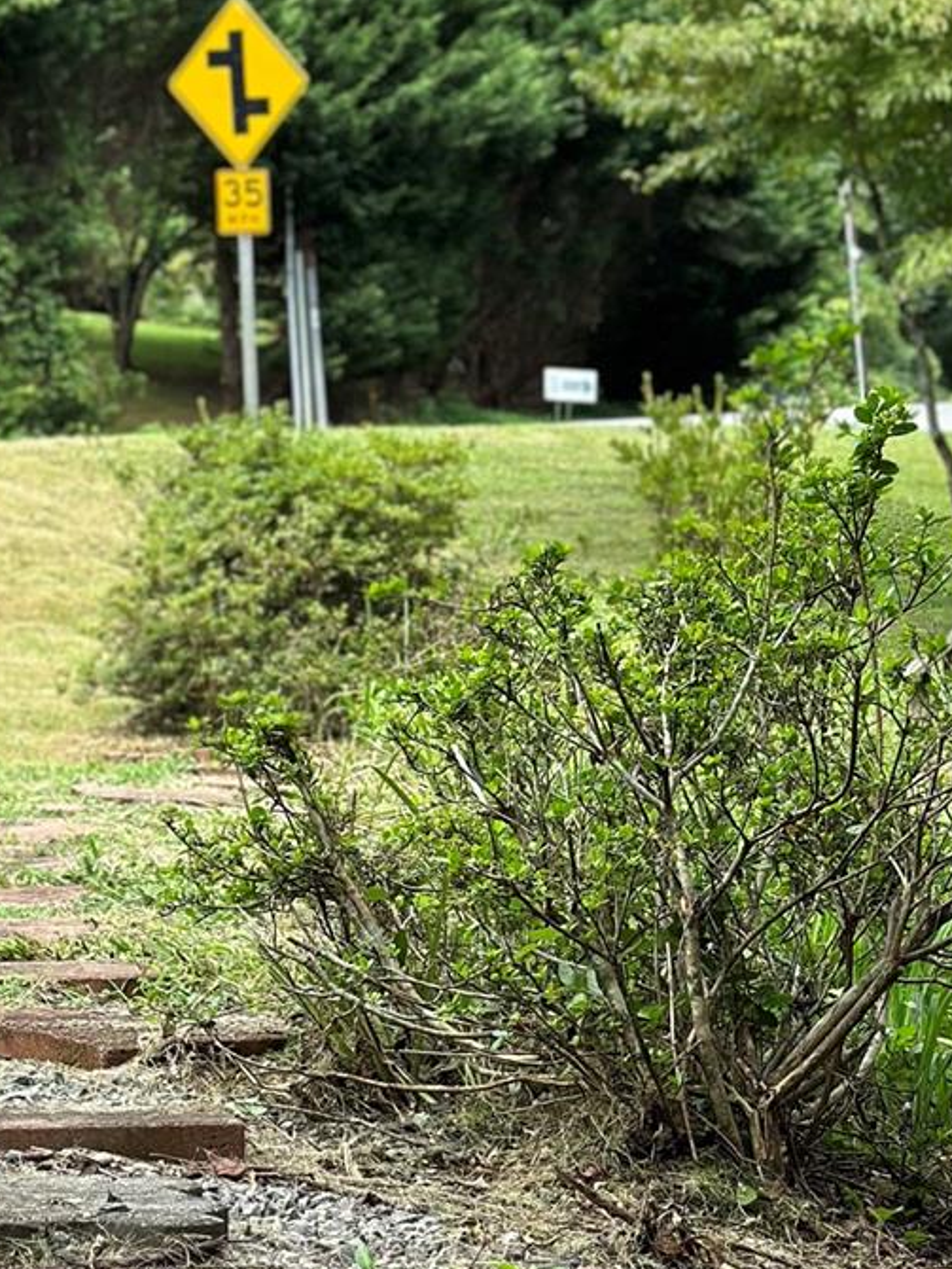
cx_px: 672
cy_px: 629
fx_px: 4031
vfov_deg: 17.9
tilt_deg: -4.6
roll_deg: +3.9
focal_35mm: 110
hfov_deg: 13.4
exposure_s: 1/1433
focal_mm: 6.86
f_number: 1.78
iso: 80
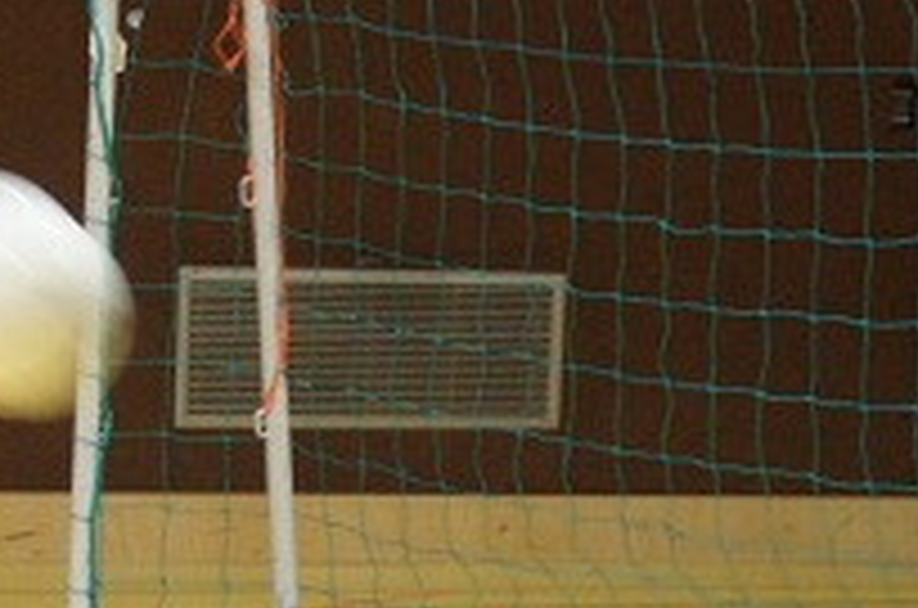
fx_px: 8242
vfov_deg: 4.2
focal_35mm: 324
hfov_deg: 6.3
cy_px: 689
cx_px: -68
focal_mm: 55
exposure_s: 1/50
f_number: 5
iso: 1600
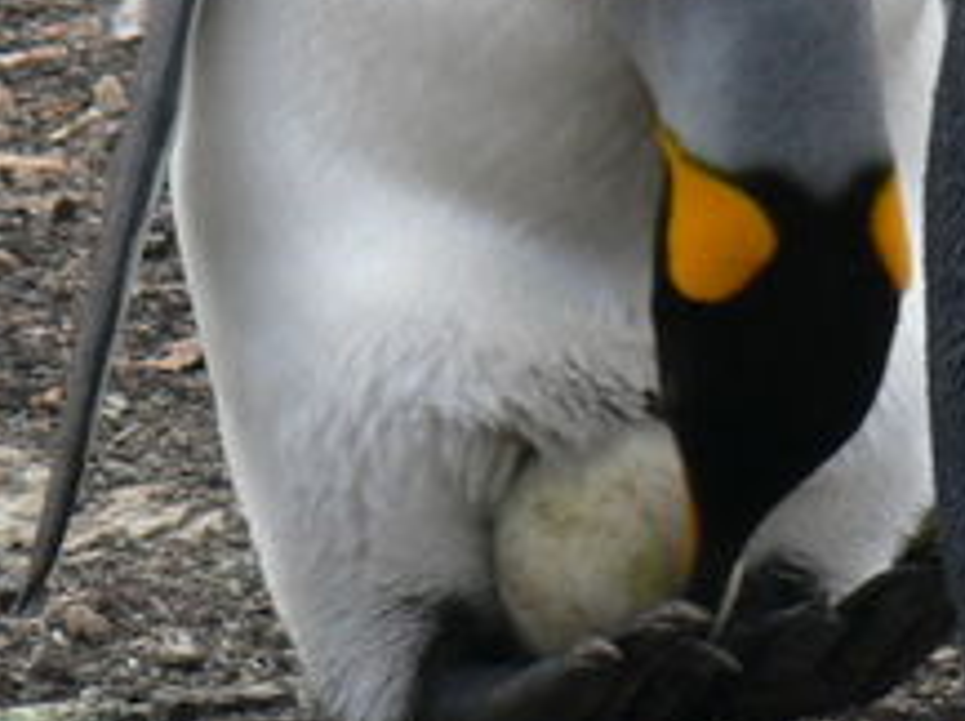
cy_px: -13
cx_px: 849
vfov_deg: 0.8
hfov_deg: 1.0
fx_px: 54994
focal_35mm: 1976
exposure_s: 1/125
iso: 80
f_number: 5.6
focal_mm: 88.8
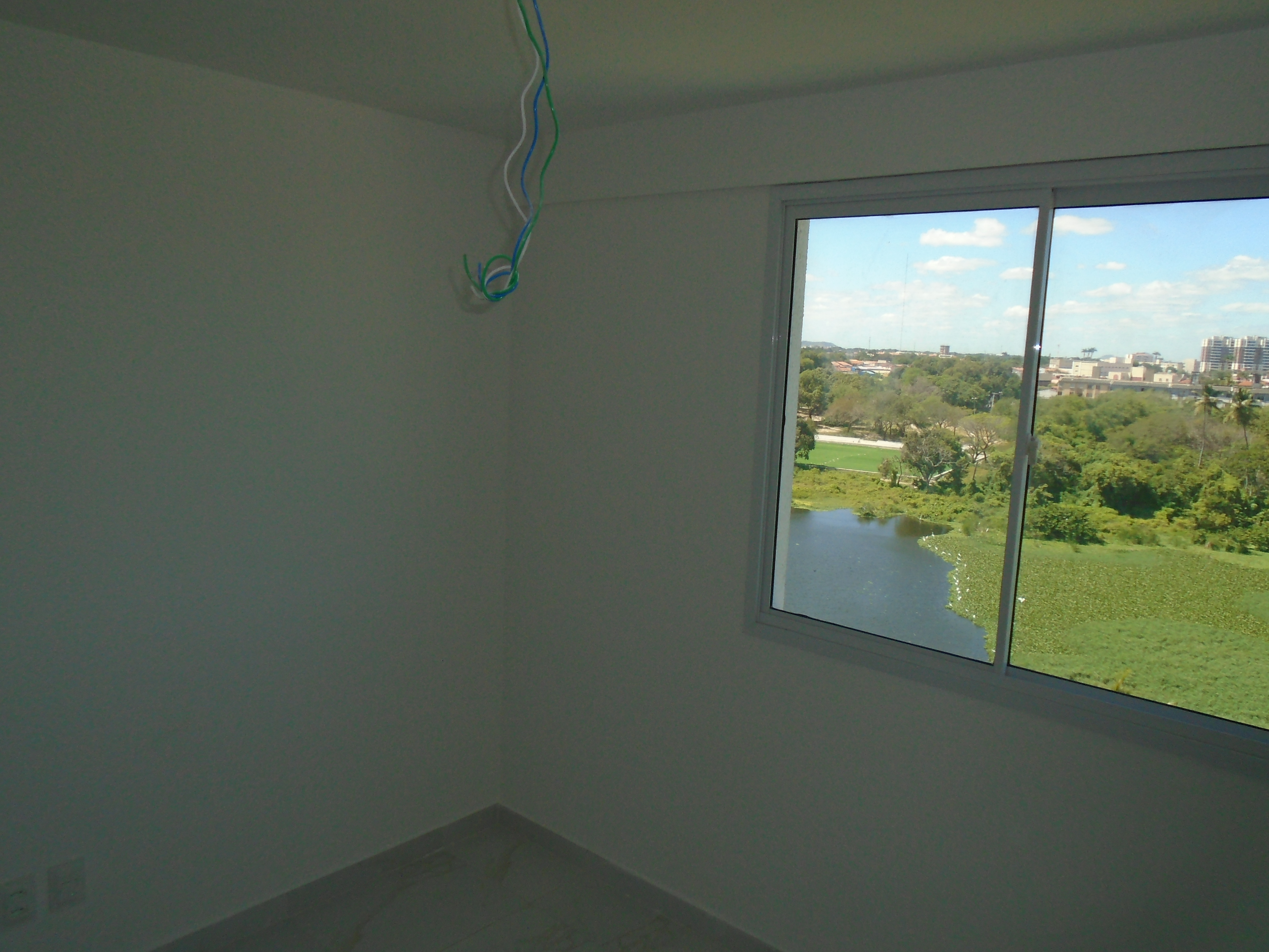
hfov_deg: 67.3
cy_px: 476
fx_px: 953
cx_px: 634
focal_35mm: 26
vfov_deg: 53.1
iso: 100
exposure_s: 1/800
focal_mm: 4.6
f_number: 3.2
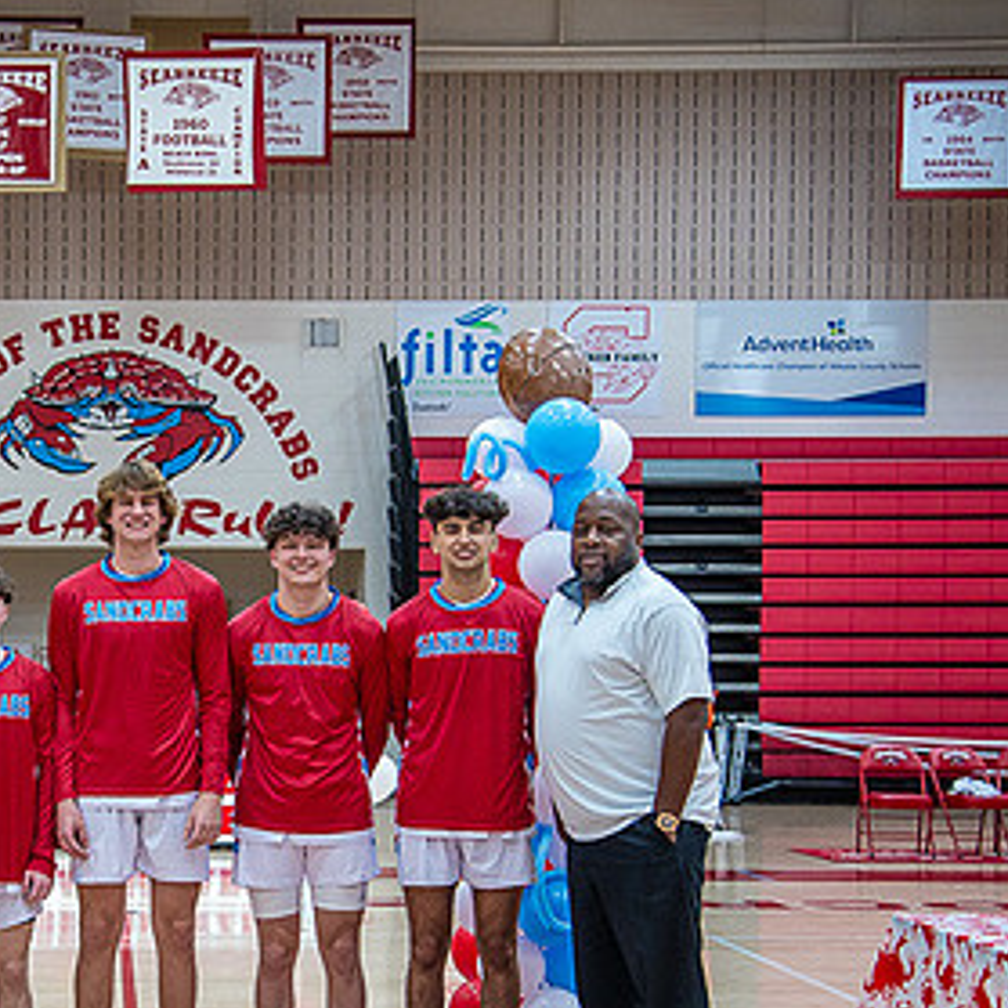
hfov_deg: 25.0
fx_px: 2207
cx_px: 105
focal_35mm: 67
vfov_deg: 25.6
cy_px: 694
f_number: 4
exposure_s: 1/320
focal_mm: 38
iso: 2000
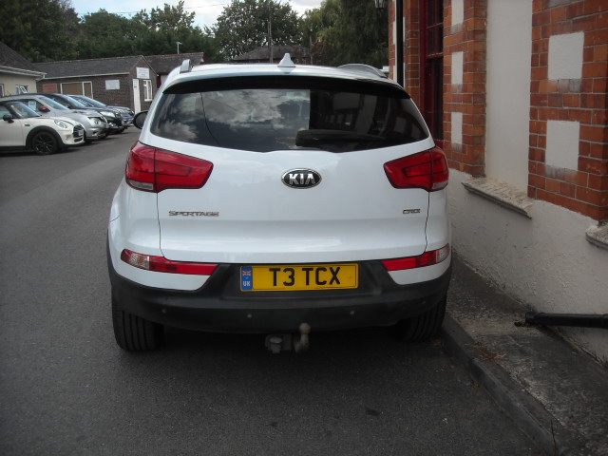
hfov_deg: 52.6
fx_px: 615
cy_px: 228
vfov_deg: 40.7
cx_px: 304
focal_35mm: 35
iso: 64
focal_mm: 5.7
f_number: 5.6
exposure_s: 1/176
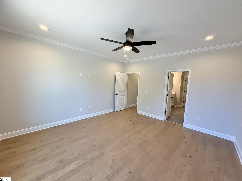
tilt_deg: -3.5
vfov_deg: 85.7
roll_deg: -2.1
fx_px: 98
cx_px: 121
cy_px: 90
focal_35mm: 14
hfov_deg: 102.1
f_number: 2.2
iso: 125
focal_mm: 2.22
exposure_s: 1/120
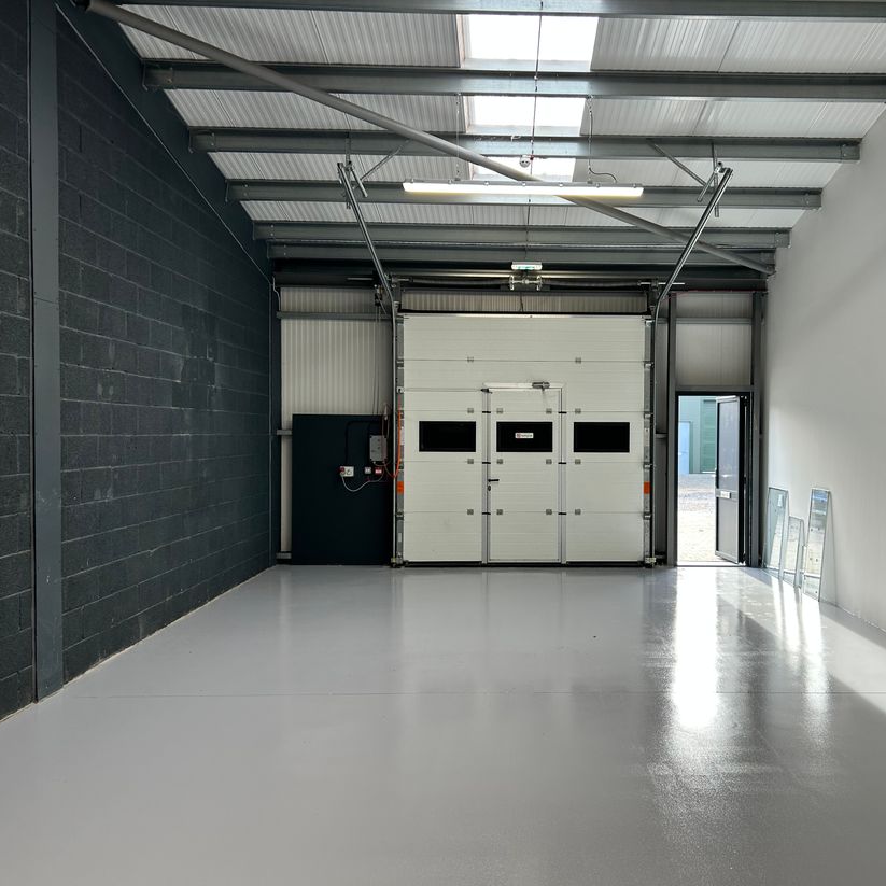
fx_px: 898
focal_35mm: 31
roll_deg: -1.0
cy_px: 447
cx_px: 546
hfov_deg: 52.1
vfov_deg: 52.5
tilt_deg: -1.8
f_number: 1.5
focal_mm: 5.7
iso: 32
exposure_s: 1/109
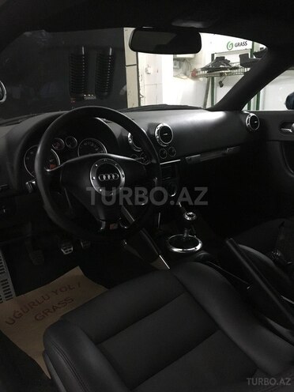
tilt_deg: -17.2
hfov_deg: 48.2
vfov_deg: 61.7
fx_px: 328
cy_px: 196
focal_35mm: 29
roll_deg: +1.0
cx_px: 147
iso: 320
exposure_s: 1/17
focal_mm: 4.15
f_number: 2.2
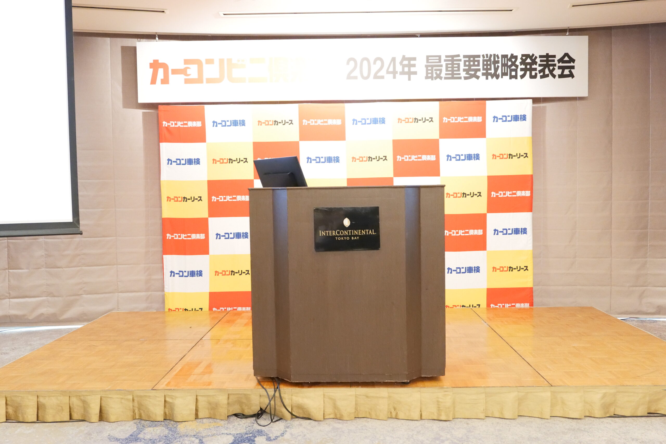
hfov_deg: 60.3
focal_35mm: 31
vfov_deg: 42.3
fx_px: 573
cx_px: 333
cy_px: 222
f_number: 3.5
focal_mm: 31
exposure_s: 1/400
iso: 20000
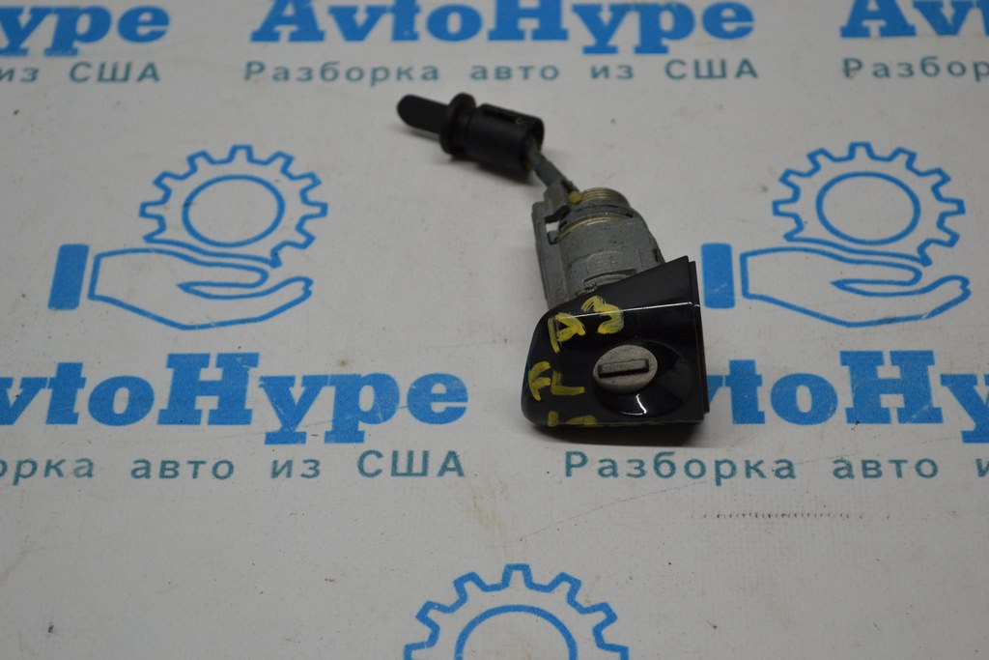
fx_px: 2267
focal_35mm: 82
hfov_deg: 24.6
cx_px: 494
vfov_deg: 16.6
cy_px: 330
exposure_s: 1/125
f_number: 5.6
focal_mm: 55
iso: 360
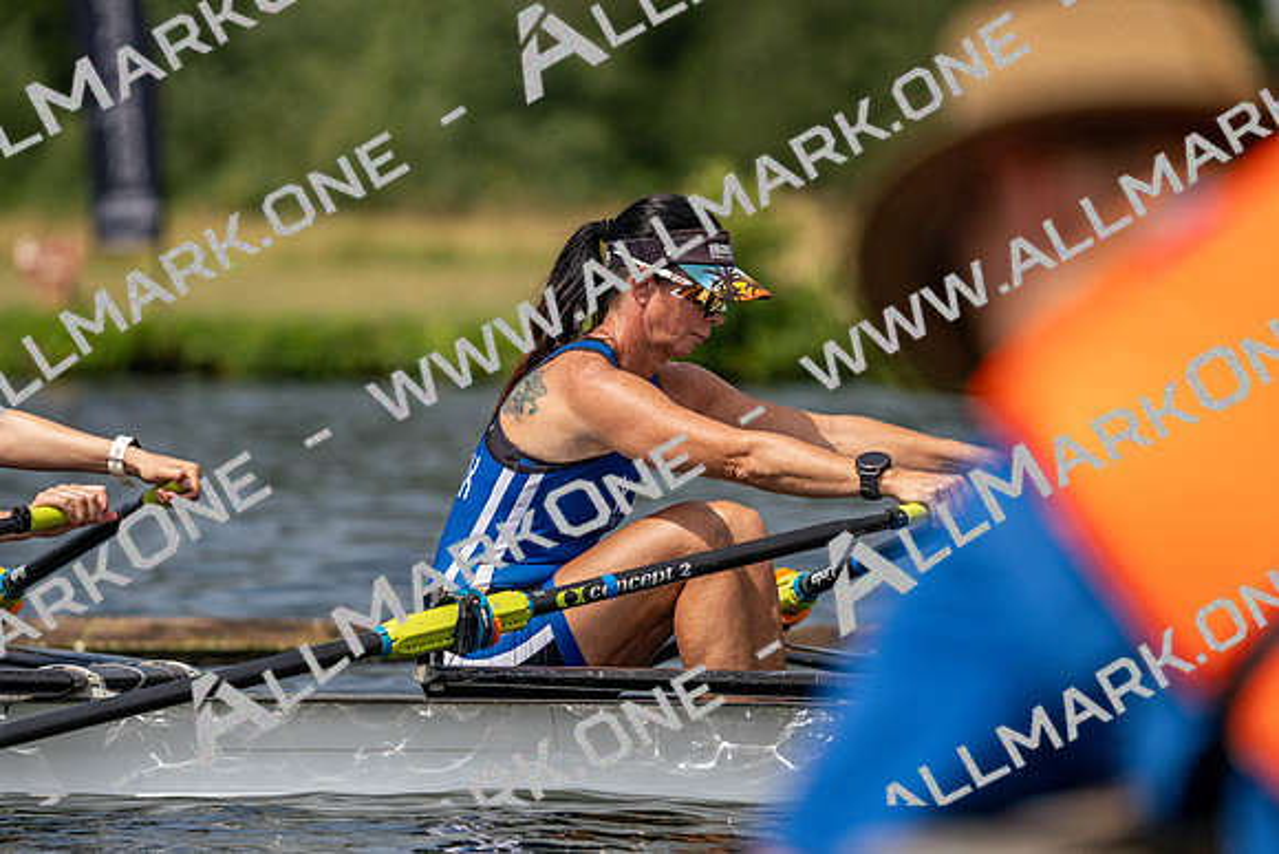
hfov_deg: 5.9
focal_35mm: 350
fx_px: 12437
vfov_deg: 3.9
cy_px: 427
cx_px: 640
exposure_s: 1/1600
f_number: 6.3
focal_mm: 350
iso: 200
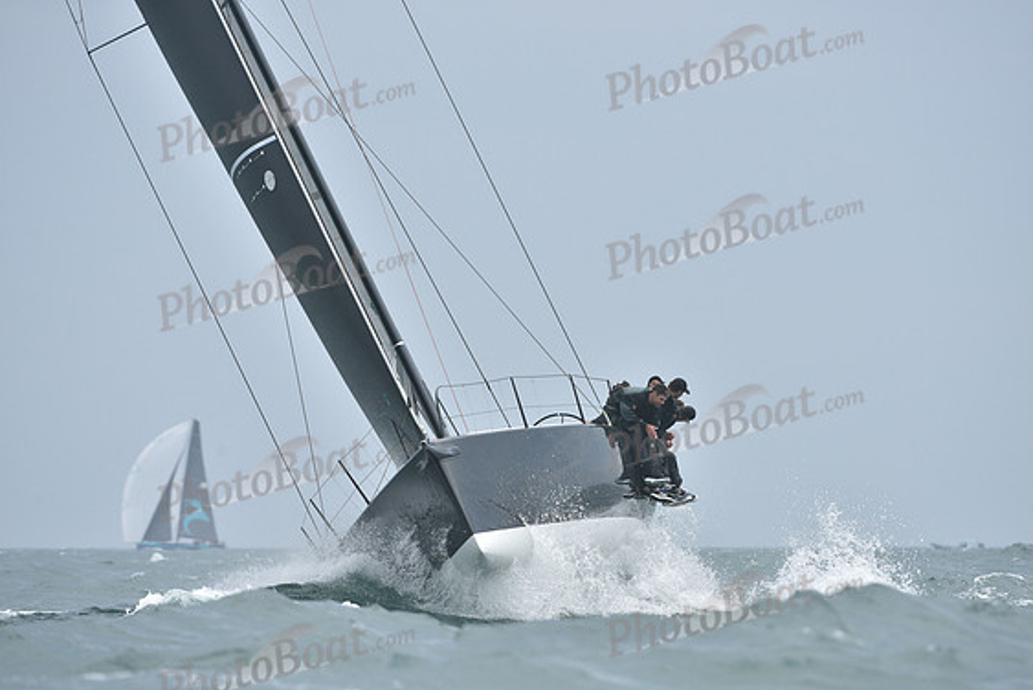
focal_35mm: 412
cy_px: 353
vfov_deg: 3.3
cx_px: 512
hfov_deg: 5.0
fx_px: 11828
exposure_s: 1/1000
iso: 320
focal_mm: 400
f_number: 7.1
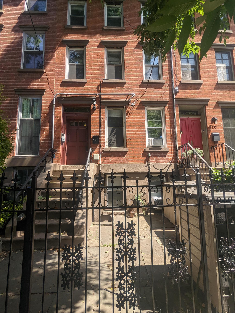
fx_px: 145
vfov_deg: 94.4
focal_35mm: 16
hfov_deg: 78.2
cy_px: 156
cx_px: 118
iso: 44
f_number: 2.2
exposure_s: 1/486
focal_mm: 2.35
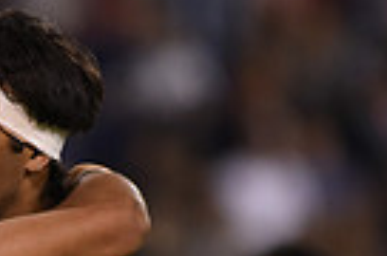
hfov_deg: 1.6
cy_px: 528
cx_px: -208
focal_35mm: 1284
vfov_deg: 1.1
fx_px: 13771
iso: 2000
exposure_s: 1/800
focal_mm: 300
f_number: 2.8
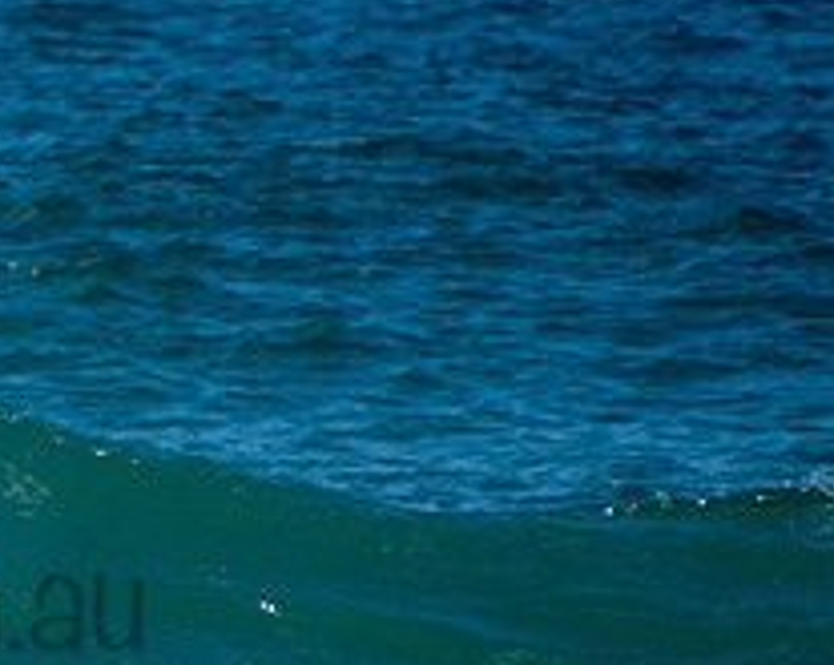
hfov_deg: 1.2
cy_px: 558
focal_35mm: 1581
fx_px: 38969
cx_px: -282
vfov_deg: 1.0
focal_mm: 400
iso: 280
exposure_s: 1/2000
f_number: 5.6
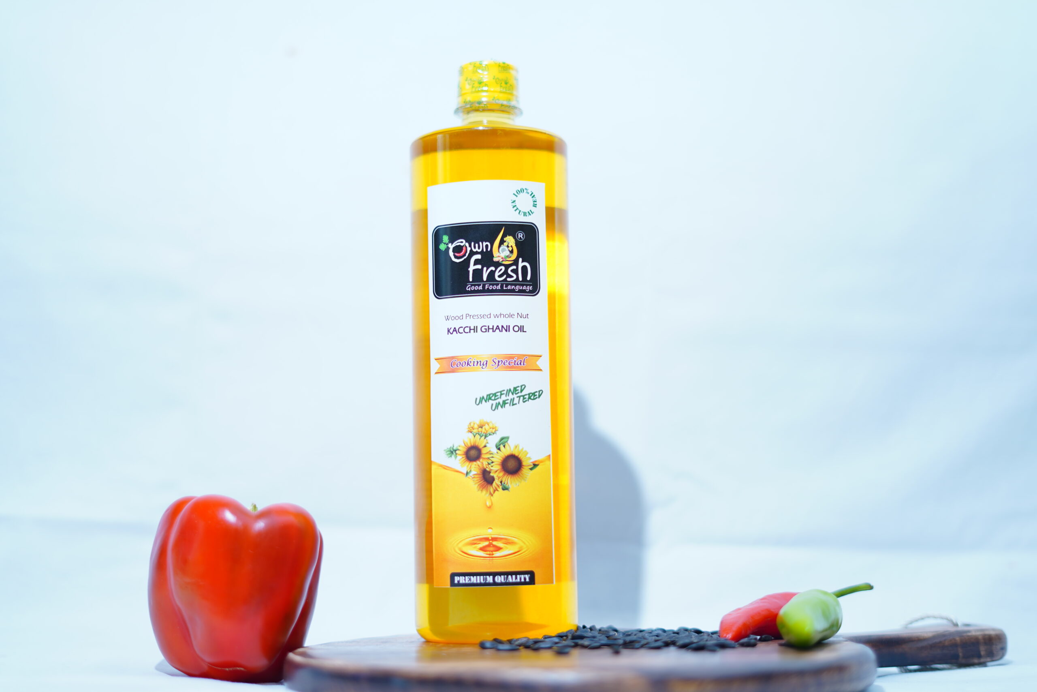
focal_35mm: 50
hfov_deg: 39.6
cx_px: 518
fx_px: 1440
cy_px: 346
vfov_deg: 27.0
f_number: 1.8
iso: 100
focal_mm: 50
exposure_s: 1/160
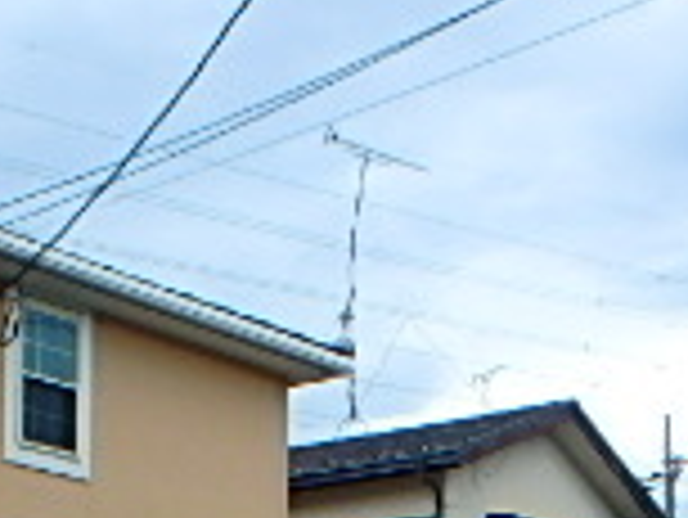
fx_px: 1750
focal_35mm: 88
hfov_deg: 21.7
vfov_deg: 15.0
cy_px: 869
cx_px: 72
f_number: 3.5
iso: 125
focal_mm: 3.7
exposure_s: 1/640
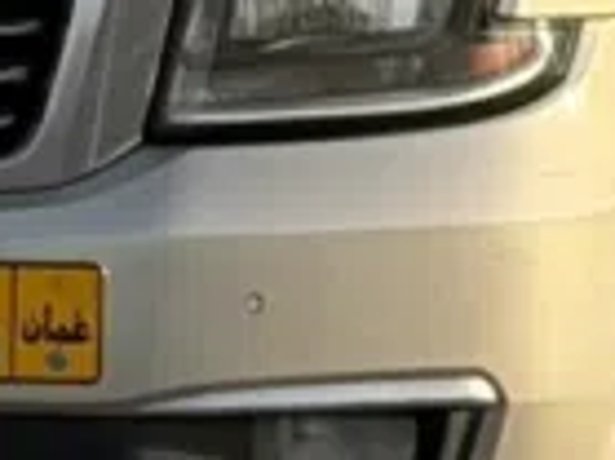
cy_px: -318
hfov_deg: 8.8
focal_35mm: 221
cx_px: -204
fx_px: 3923
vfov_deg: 6.6
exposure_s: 1/2273
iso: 80
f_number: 1.78
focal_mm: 6.76
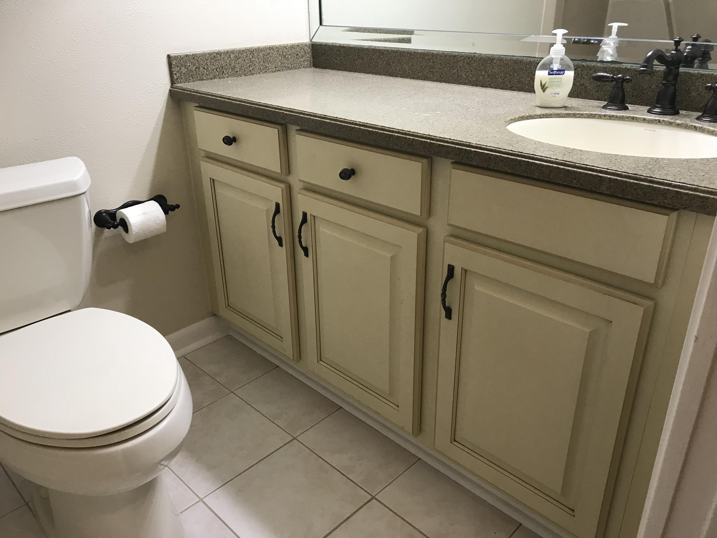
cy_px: 269
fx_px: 580
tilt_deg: -24.7
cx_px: 358
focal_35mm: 28
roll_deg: +0.0
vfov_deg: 49.7
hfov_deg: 63.4
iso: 25
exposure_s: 1/30
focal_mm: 3.99
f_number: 1.8
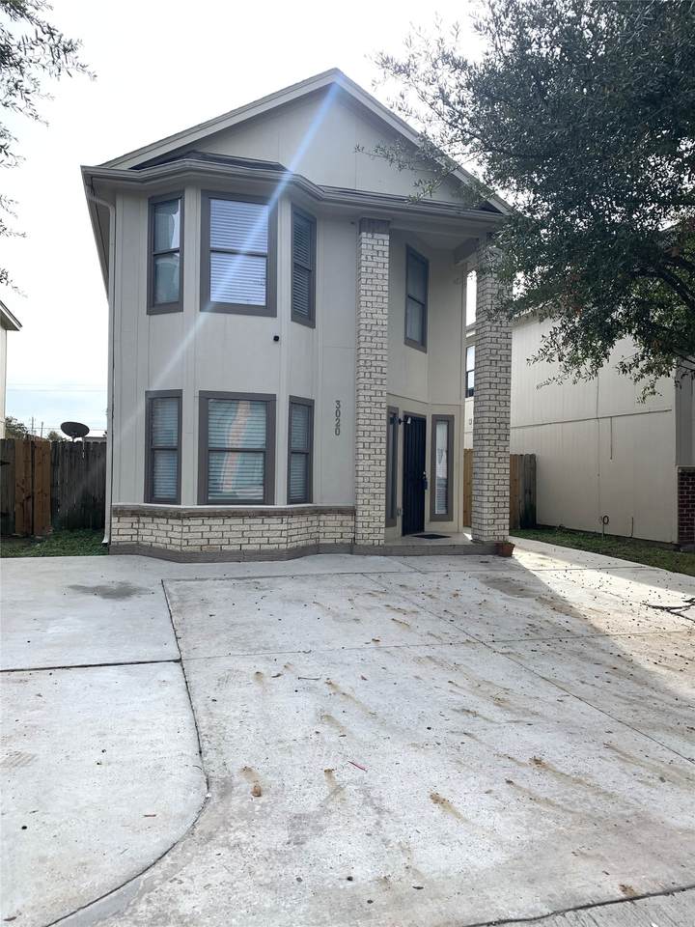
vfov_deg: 67.3
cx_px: 348
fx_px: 696
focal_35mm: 26
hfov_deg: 53.1
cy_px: 464
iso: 25
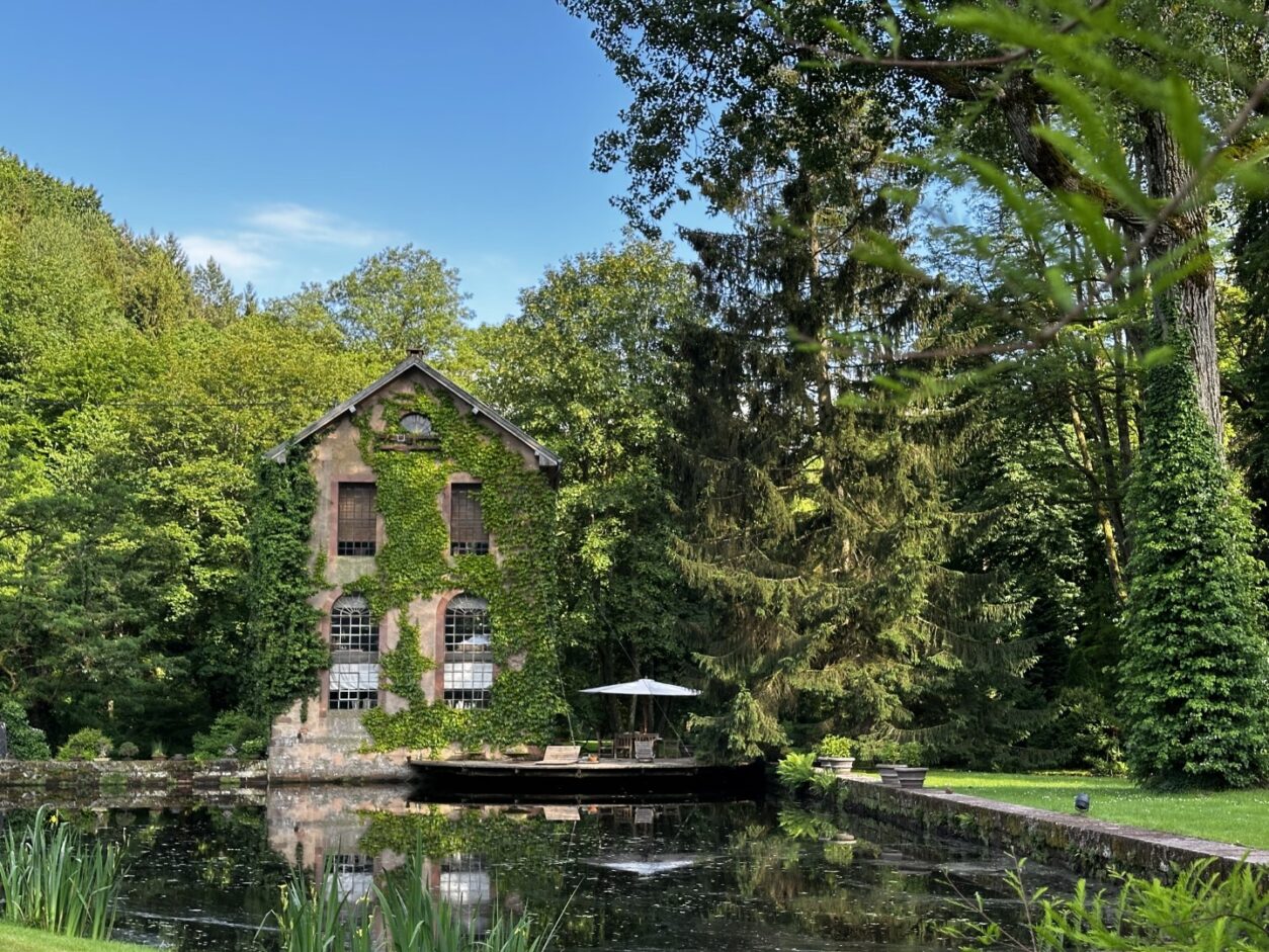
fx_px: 1760
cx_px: 634
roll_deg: -0.5
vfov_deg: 30.3
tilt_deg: +7.9
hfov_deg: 39.6
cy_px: 476
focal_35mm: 48
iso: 64
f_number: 1.78
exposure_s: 1/467
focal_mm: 6.86
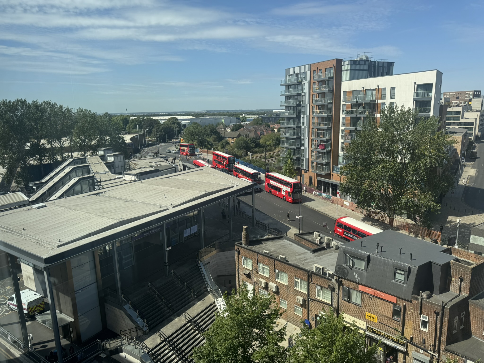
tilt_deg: -11.1
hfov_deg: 71.6
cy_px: 182
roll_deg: +1.8
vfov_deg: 56.8
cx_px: 242
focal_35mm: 24
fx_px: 336
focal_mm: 6.76
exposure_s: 1/3413
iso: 80
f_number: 1.78
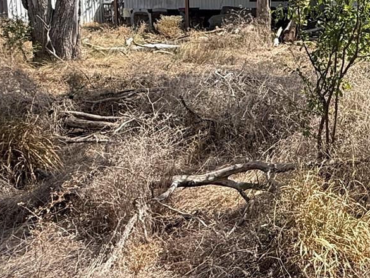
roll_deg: +0.7
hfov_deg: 32.5
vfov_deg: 28.5
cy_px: 28
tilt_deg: -1.2
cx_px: 438
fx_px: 524
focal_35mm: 49
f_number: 2.2
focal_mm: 2.22
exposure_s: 1/1285
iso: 64
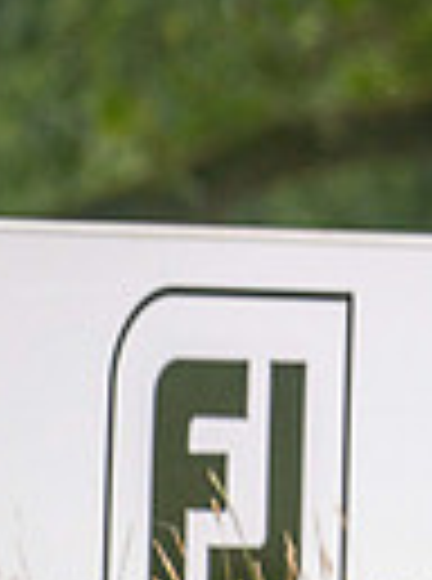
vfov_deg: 1.5
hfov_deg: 1.1
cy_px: -74
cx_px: 1134
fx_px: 21757
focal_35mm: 1301
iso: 400
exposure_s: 1/640
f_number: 4
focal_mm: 300
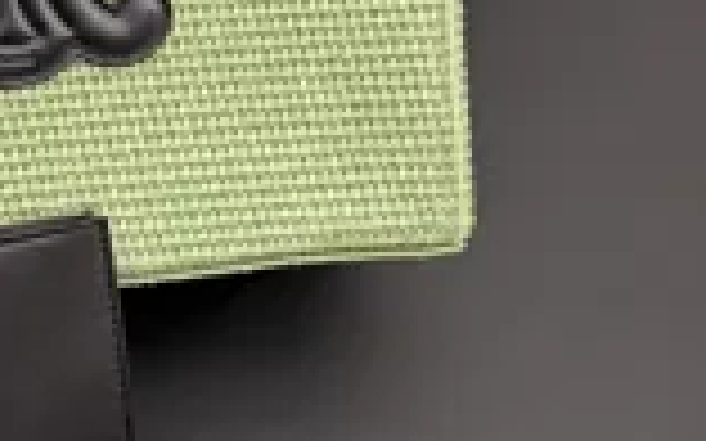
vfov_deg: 16.4
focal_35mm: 78
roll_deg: -3.1
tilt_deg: -43.6
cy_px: 0
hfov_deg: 25.2
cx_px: 4
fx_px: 1500
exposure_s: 1/64
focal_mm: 6.76
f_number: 1.78
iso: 200
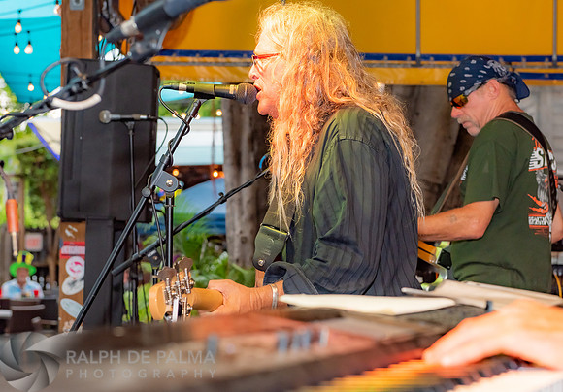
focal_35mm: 83
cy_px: 225
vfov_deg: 17.0
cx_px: 318
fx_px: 1314
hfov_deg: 24.2
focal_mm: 70
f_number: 5.6
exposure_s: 1/160
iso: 1000
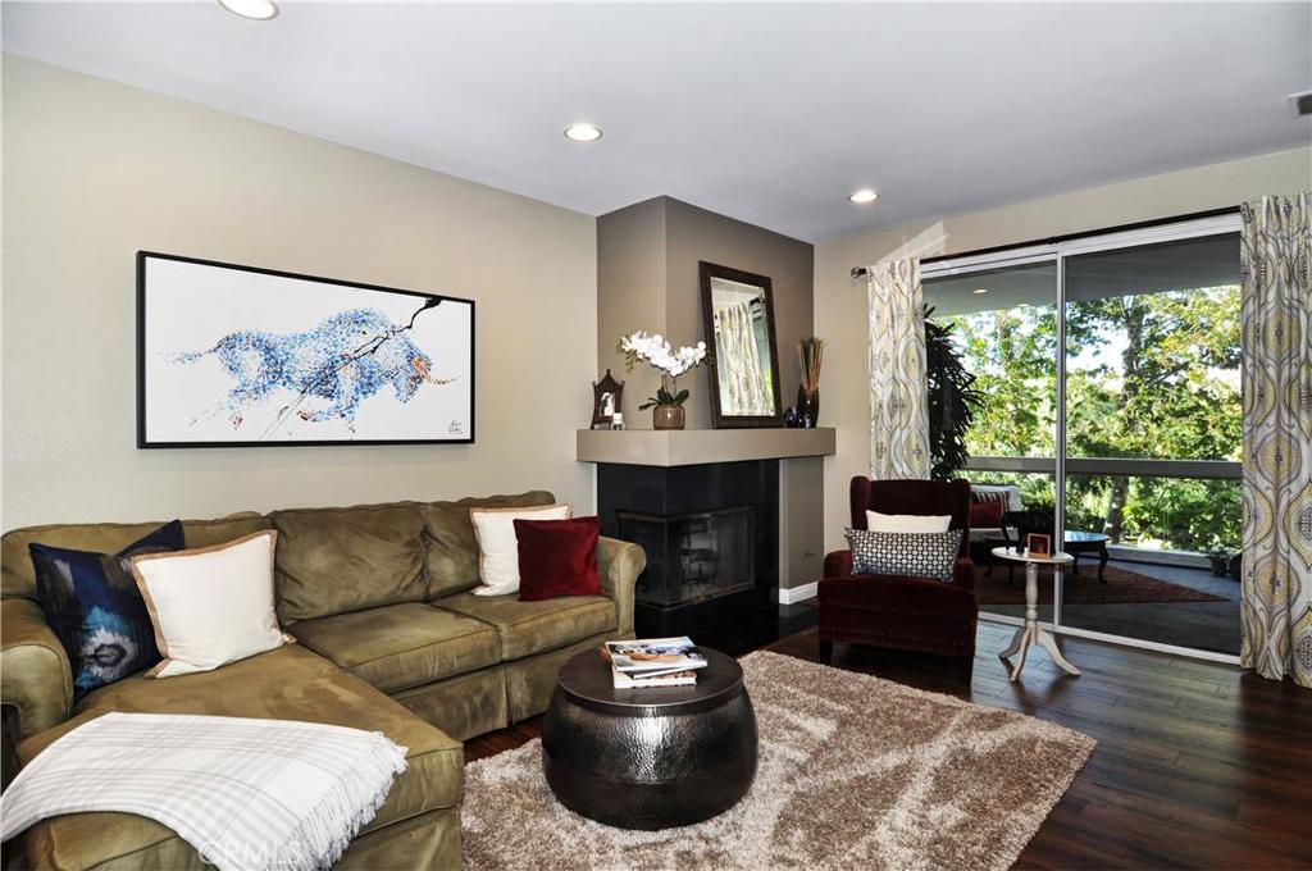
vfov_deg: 67.2
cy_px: 436
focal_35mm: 18
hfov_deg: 90.1
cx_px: 656
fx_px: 655
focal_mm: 12
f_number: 7.1
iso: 200
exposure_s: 1/60
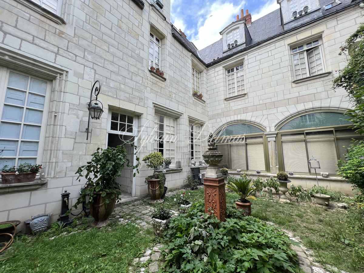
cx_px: 182
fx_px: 137
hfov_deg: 106.2
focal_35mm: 13
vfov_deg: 89.9
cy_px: 136
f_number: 1.8
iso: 32
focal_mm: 1.57
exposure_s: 1/430
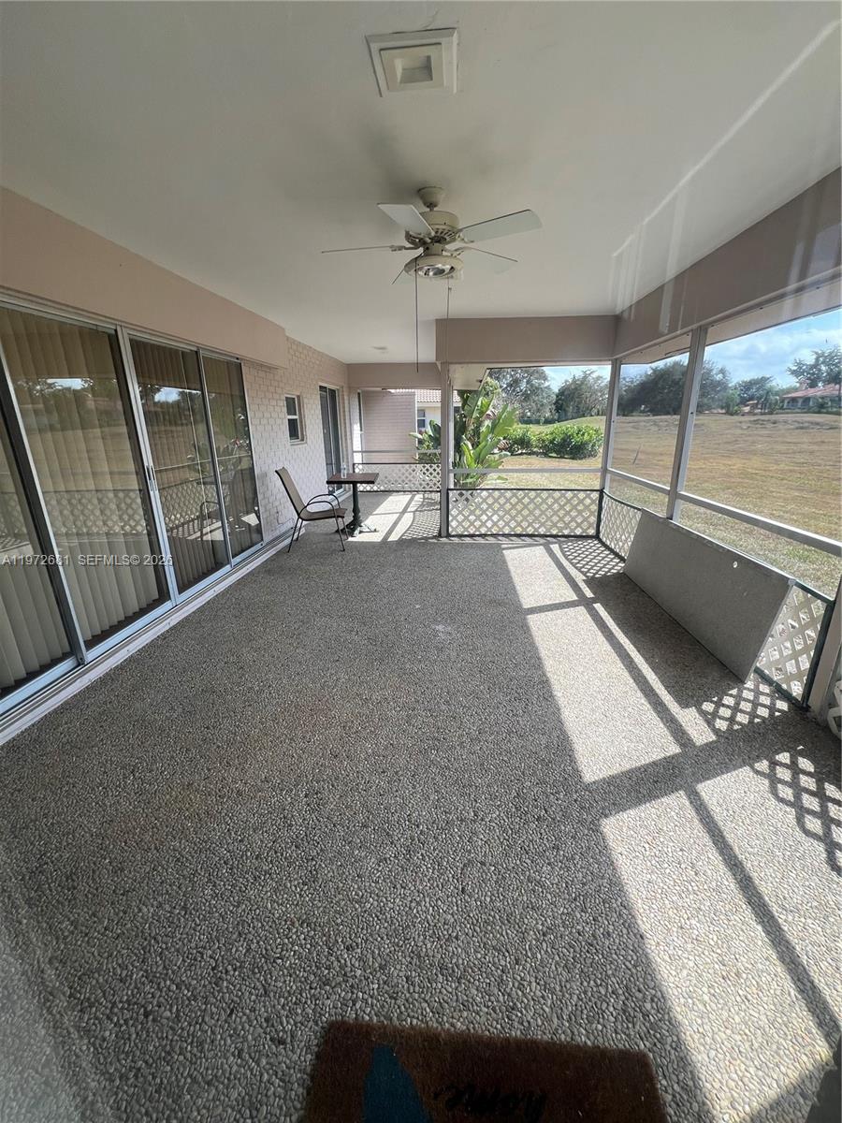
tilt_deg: -16.9
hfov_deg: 89.9
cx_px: 421
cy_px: 562
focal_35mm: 13
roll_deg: +0.3
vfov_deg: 106.2
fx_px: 422
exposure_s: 1/359
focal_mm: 1.57
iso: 32
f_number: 1.8
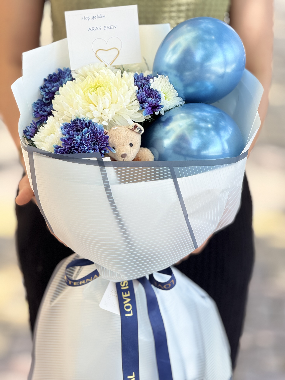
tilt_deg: -17.7
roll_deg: -1.2
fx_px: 1317
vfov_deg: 16.4
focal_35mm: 120
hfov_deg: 12.3
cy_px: 190
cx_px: 142
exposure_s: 1/349
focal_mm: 15.66
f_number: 2.8
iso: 50
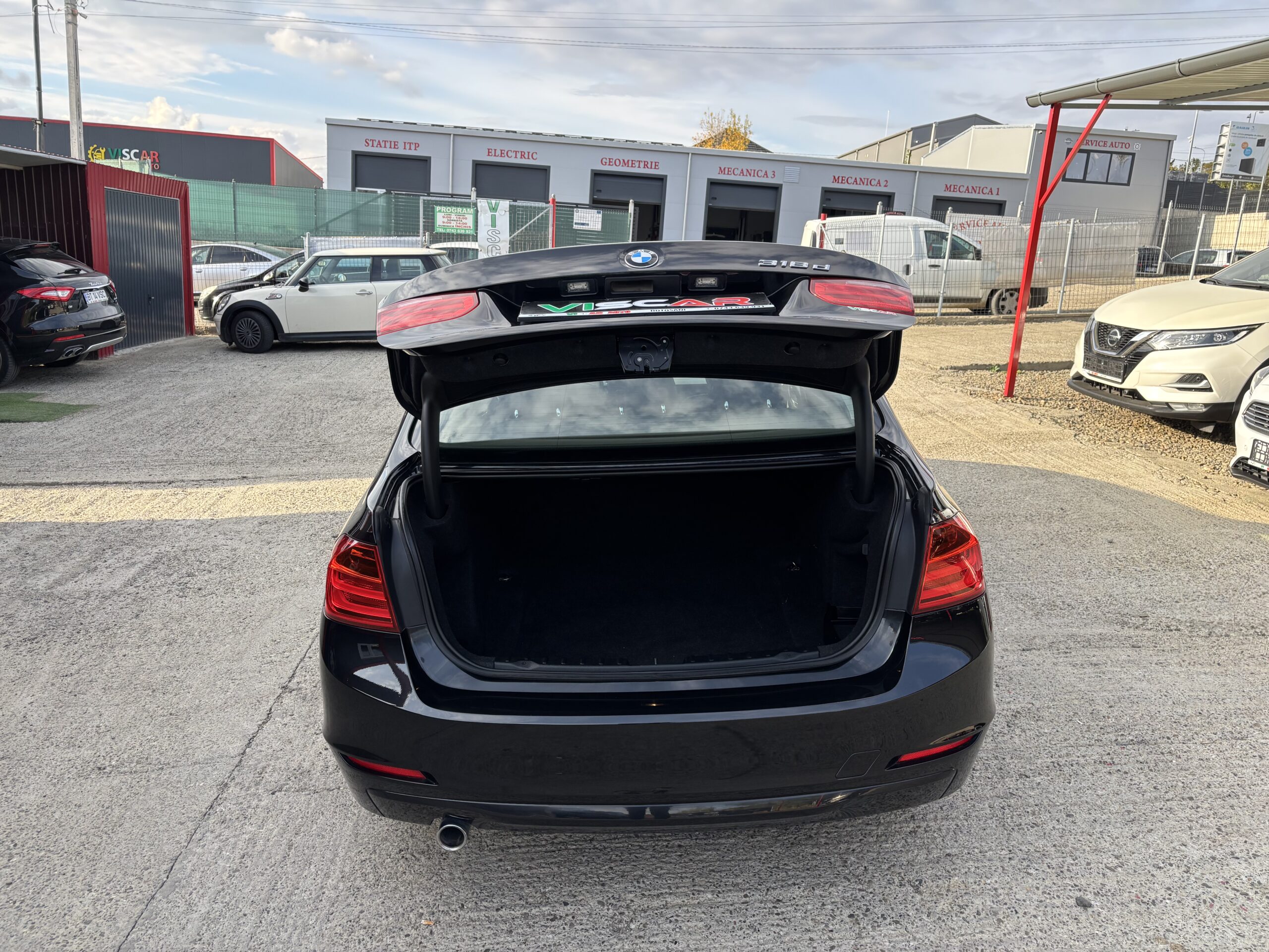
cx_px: 634
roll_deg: -4.7
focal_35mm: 26
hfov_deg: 67.3
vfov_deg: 53.1
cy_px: 476
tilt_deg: -12.9
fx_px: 953
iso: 50
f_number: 1.6
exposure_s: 1/844
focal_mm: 5.96
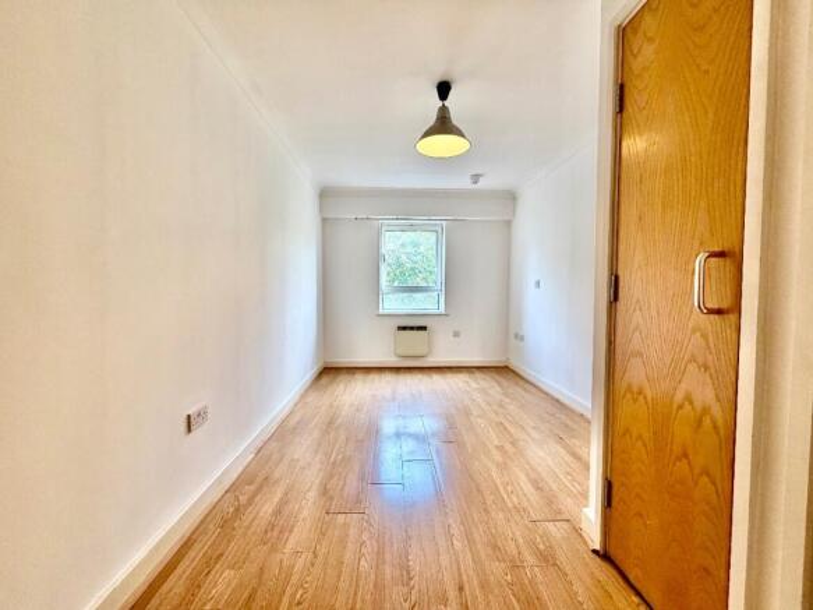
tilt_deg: -2.5
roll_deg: +0.5
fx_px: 329
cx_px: 406
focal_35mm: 14
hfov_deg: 102.1
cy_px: 305
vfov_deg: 85.7
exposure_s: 1/100
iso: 250
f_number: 2.2
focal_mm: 2.22
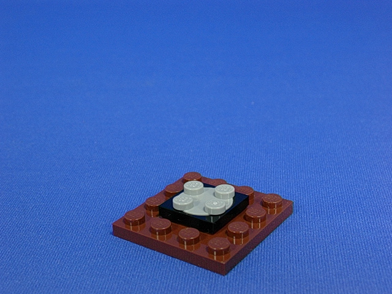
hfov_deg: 32.2
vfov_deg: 24.4
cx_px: 196
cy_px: 147
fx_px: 679
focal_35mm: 60
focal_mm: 9
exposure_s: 1/20.1
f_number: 3.4
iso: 70
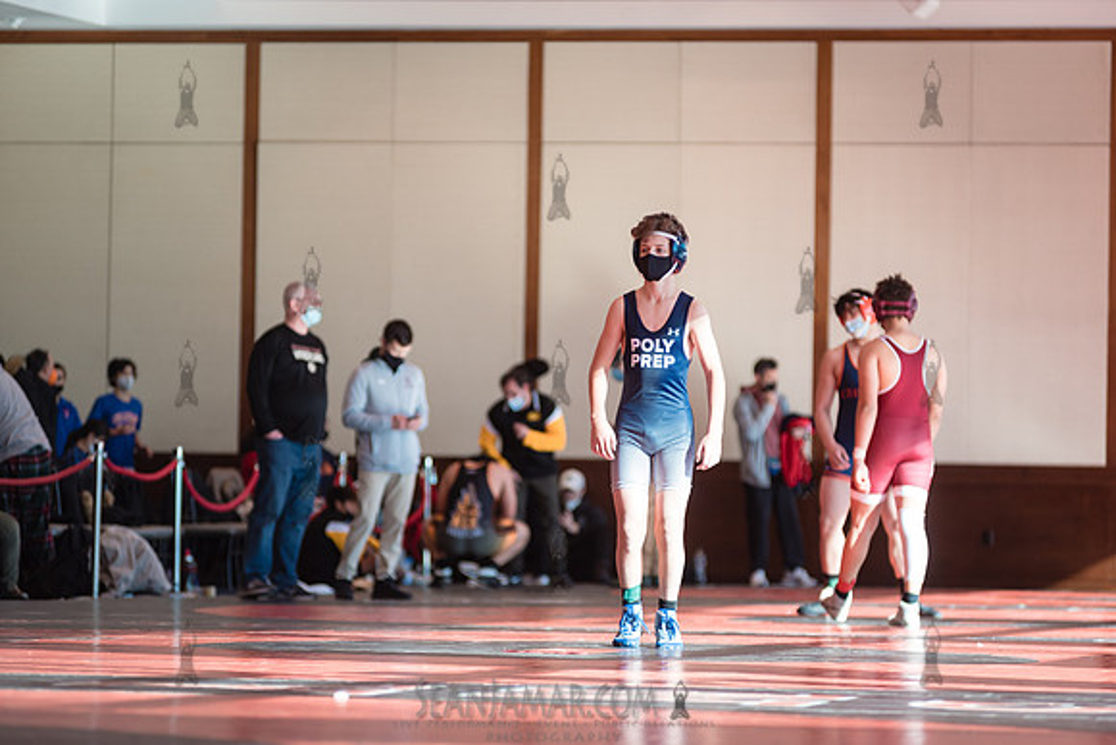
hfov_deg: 10.3
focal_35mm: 200
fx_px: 6201
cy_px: 372
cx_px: 558
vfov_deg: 6.9
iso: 400
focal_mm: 200
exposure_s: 1/400
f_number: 4
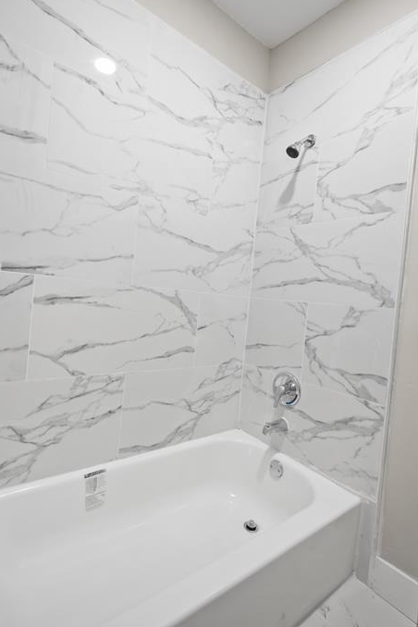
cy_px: 301
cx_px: 197
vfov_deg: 93.2
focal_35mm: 17
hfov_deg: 70.4
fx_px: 296
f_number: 10
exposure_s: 1/4
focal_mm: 10
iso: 500
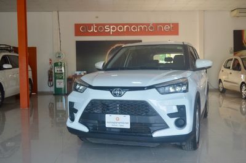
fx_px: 266
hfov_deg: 49.6
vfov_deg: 34.1
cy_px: 82
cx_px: 123
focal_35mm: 39
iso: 400
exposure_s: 1/100
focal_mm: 26
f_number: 5
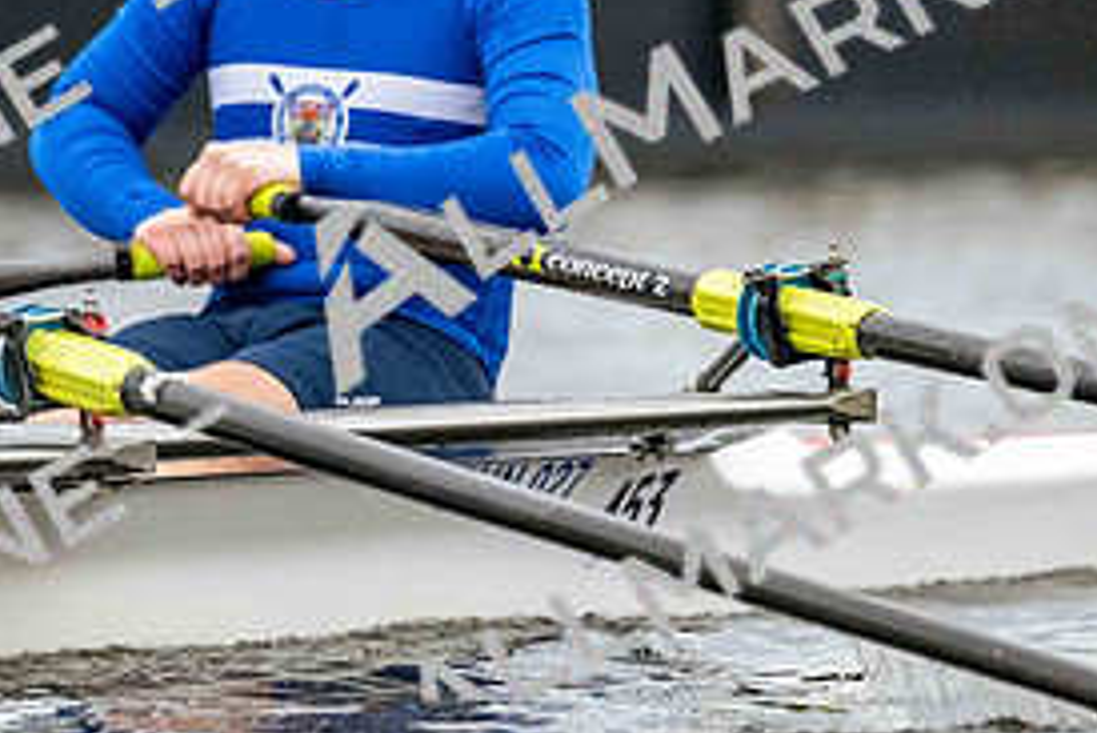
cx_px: -28
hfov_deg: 2.4
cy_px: 14
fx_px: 25853
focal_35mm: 848
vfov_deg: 1.6
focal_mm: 400
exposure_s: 1/2000
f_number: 4.5
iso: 5600
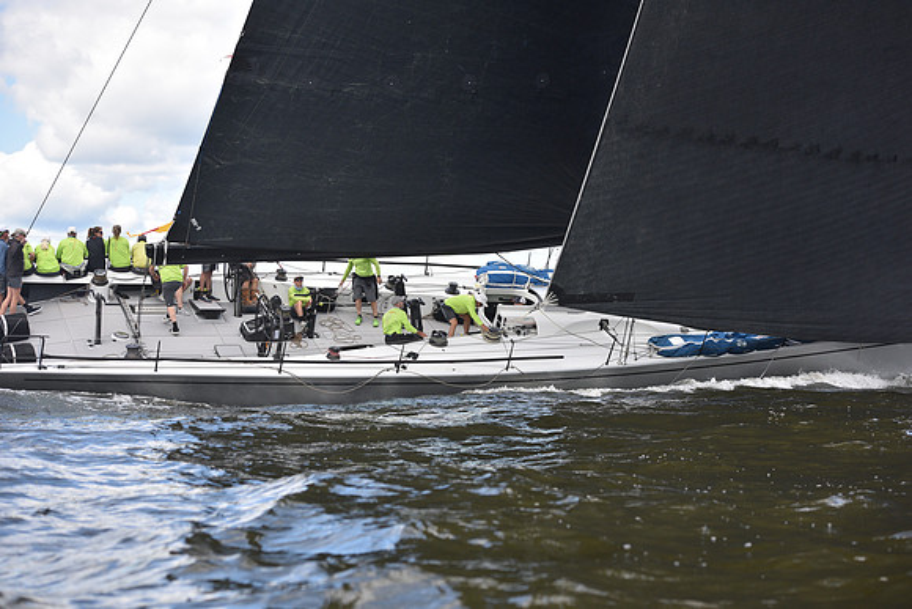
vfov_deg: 19.5
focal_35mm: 70
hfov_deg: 28.8
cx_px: 456
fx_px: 1774
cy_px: 304
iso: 250
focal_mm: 70
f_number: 4.5
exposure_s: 1/1000
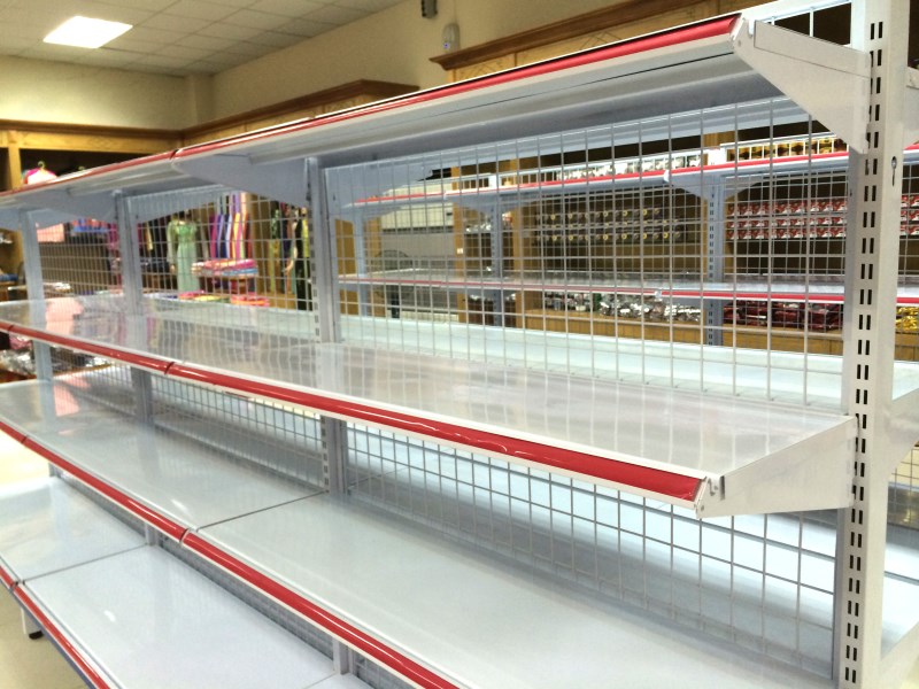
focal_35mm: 30
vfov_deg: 46.8
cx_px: 460
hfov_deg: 60.0
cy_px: 344
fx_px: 796
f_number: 2.2
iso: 160
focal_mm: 4.12
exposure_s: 1/33
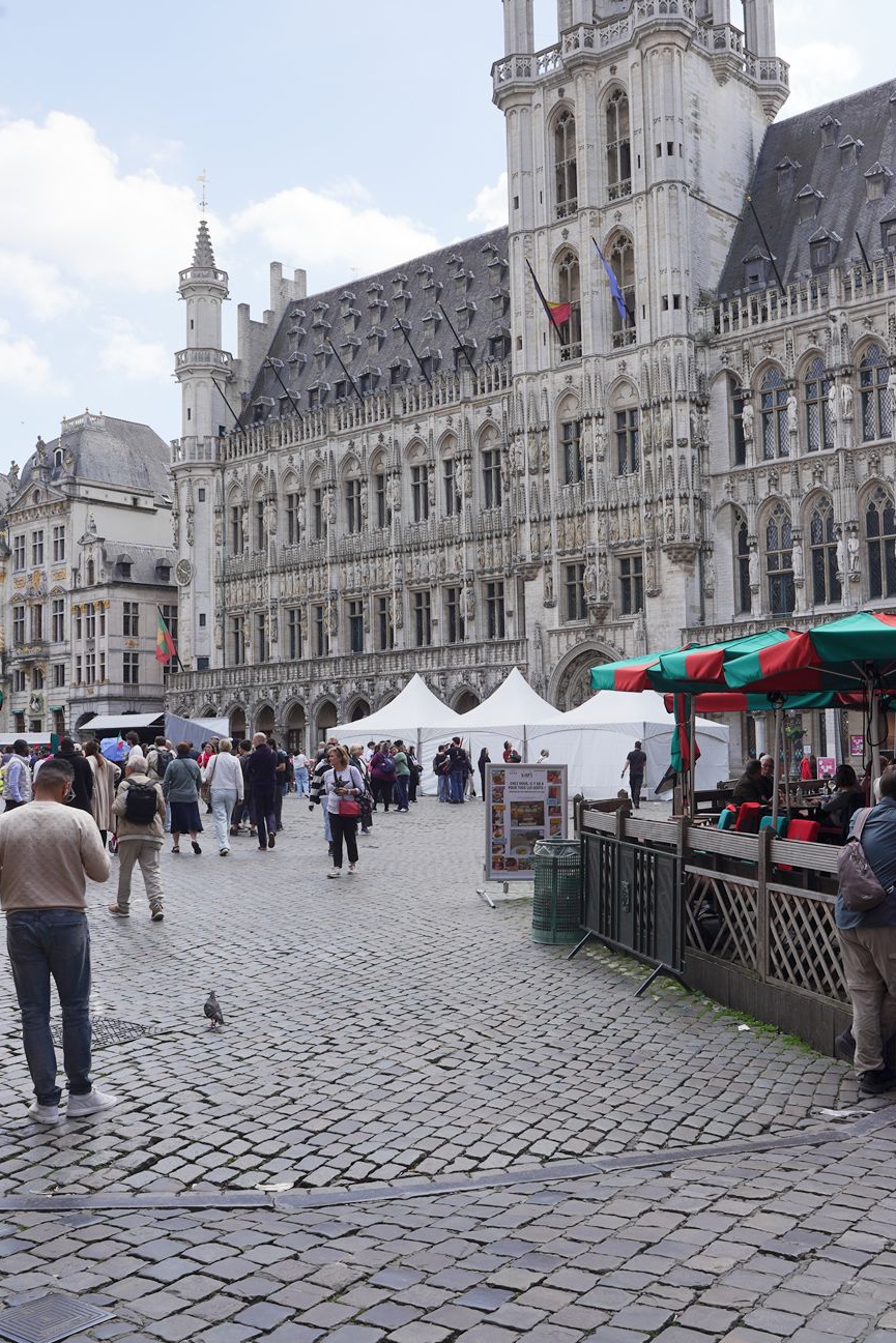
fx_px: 1381
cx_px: 460
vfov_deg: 51.9
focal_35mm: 37
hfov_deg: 35.9
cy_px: 659
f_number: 13
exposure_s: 1/100
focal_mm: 24
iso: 100
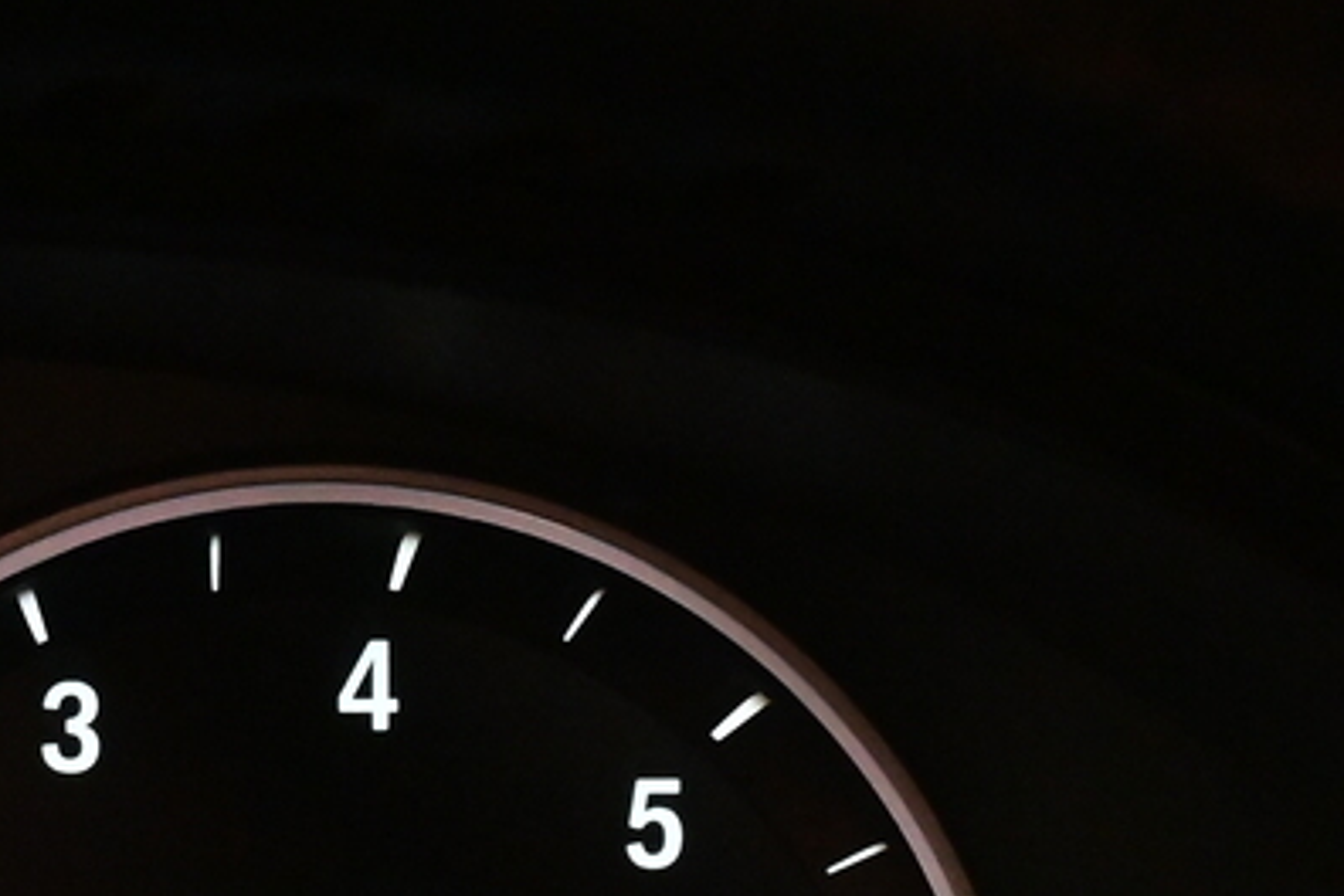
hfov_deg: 11.5
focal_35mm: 172
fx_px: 6421
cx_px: -675
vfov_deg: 7.8
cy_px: 1307
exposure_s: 1/100
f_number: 5.6
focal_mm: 28
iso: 4000
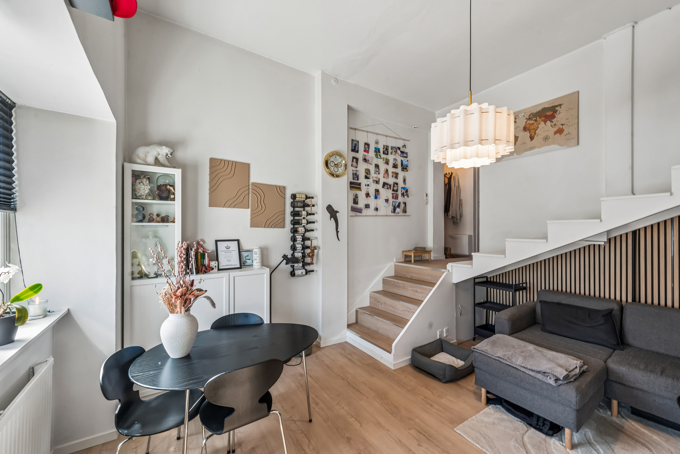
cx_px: 340
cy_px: 227
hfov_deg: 104.3
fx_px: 264
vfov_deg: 81.2
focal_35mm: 14
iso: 200
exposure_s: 1/6
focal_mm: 14
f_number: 10
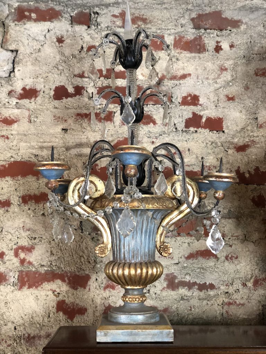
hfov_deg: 28.0
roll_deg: -0.4
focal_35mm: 52
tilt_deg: +5.5
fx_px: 533
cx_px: 133
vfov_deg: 36.8
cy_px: 177
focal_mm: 6
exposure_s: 1/20
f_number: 2.4
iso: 160
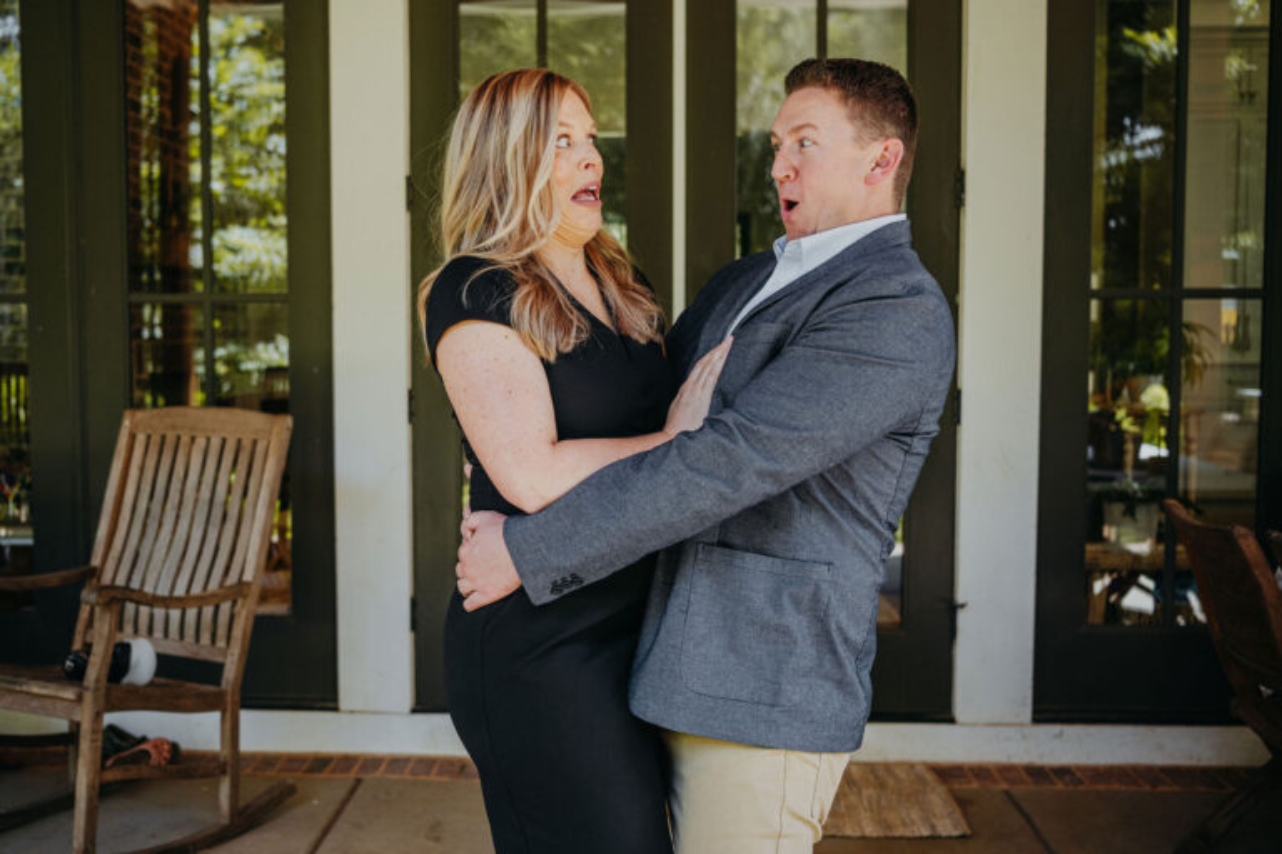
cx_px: 540
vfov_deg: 33.0
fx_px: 1442
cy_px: 427
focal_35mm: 40
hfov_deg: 47.8
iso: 320
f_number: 2.8
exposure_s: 1/320
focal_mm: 35
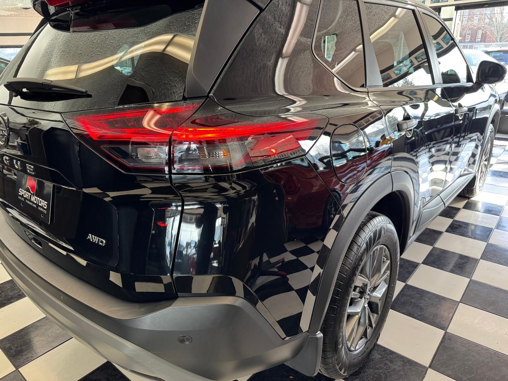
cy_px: 190
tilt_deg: -19.9
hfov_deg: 71.6
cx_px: 254
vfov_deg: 56.8
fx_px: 352
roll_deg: +1.7
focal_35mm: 24
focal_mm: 6.76
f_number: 1.78
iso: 160
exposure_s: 1/120
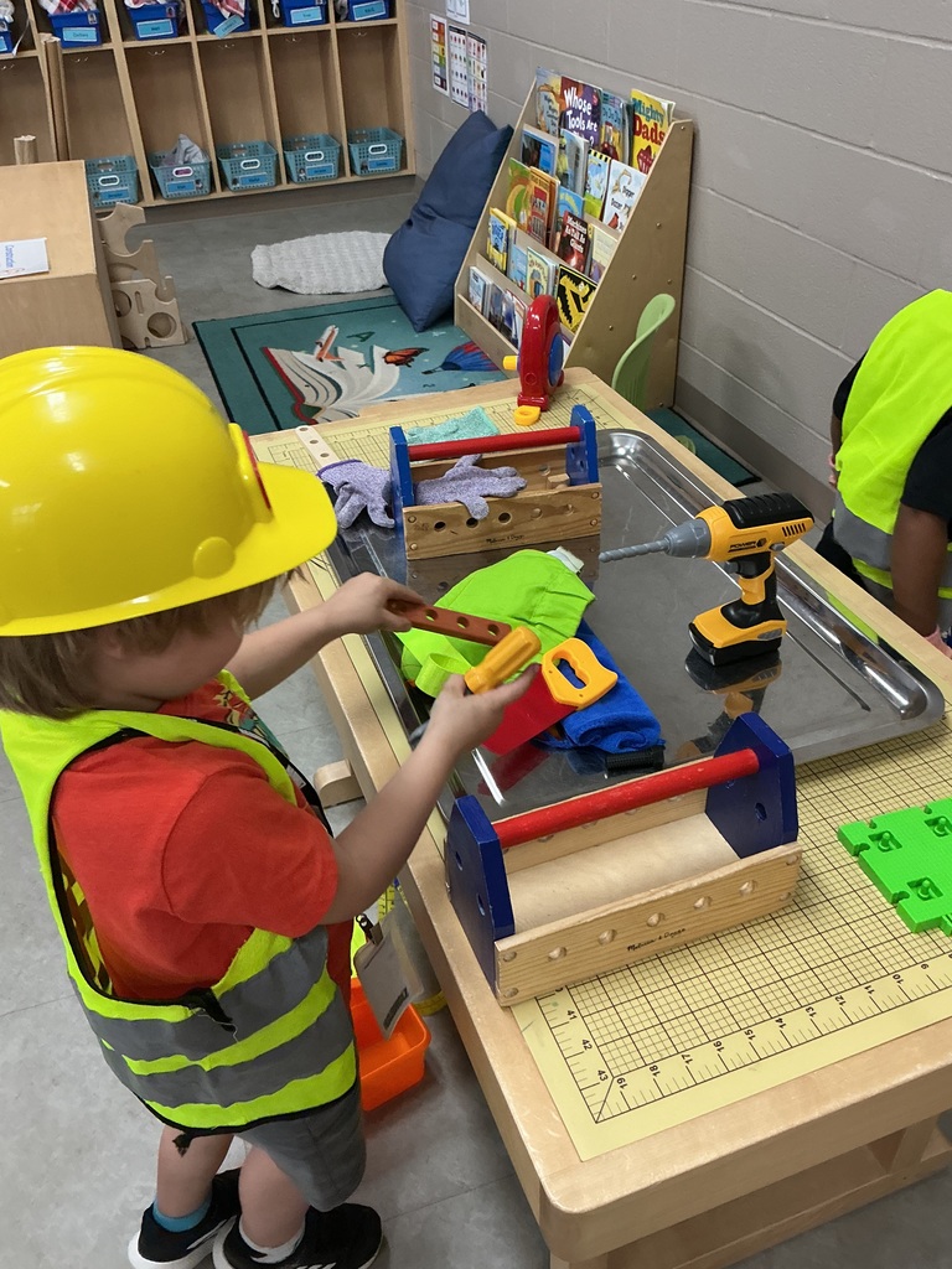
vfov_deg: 61.7
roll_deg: +3.5
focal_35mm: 29
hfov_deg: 48.2
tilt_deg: -36.5
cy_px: 634
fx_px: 1063
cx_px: 476
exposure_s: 1/60
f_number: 1.8
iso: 125
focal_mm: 3
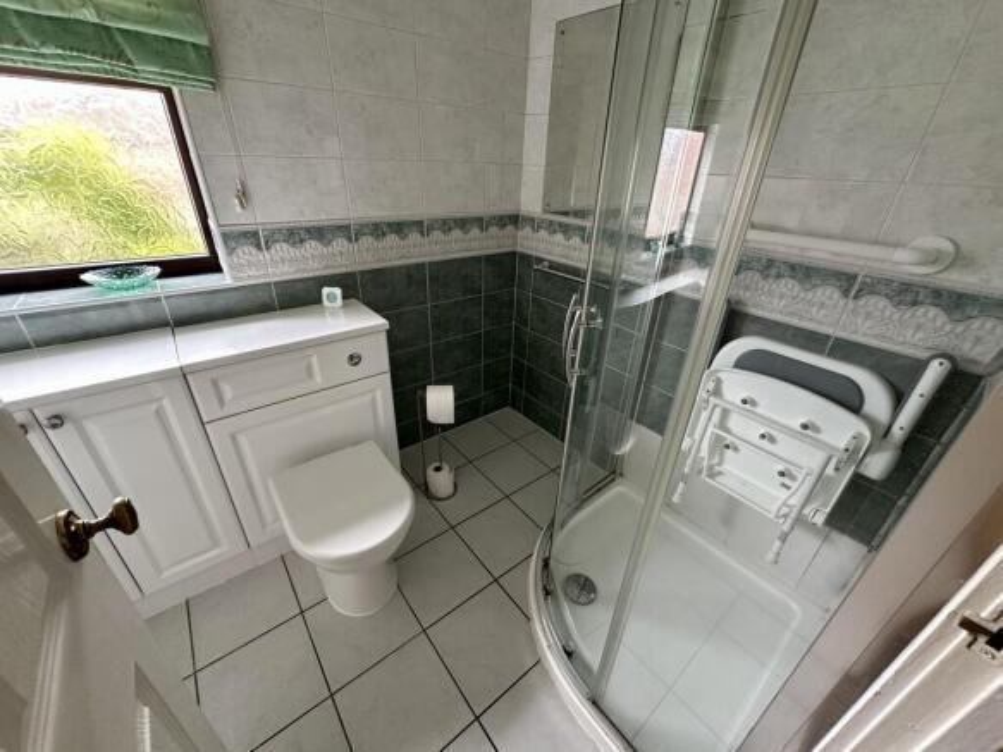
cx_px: 502
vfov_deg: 85.7
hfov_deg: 102.1
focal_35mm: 14
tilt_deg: -27.8
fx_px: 406
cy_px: 376
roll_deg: -2.6
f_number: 2.2
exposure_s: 1/66
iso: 320
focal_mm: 2.22
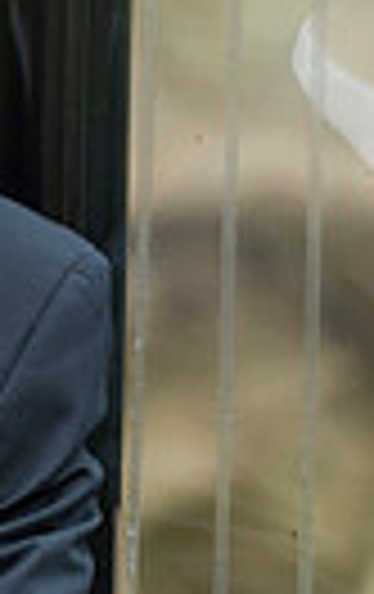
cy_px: 140
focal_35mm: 434
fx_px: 7047
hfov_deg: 3.0
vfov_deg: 4.8
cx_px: -126
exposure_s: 1/640
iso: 400
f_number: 3.5
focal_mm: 125
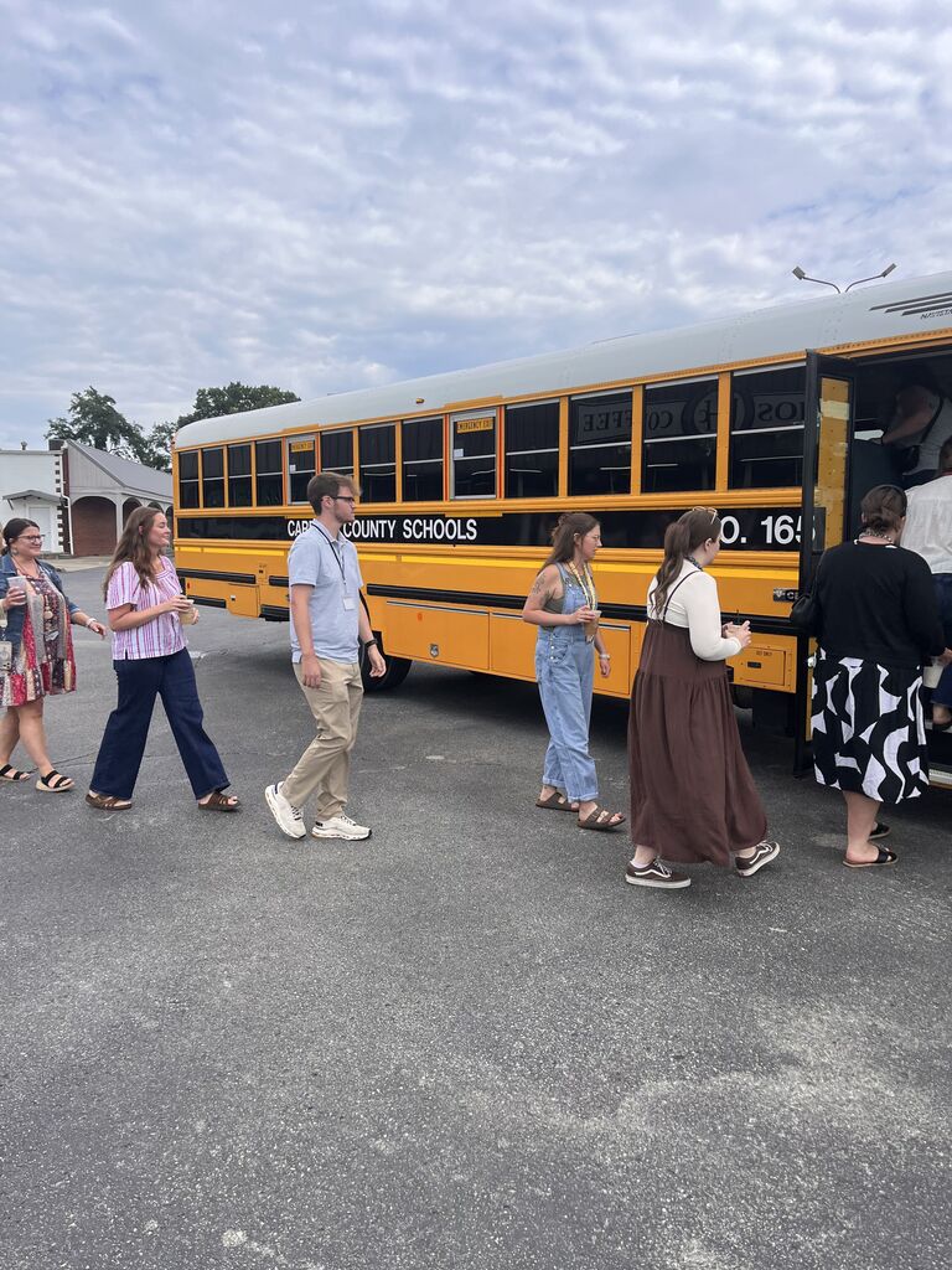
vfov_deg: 67.3
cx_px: 476
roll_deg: +0.5
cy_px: 635
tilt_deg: -4.7
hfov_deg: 53.1
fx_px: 953
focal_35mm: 26
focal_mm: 5.1
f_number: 1.6
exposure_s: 1/2268
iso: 50
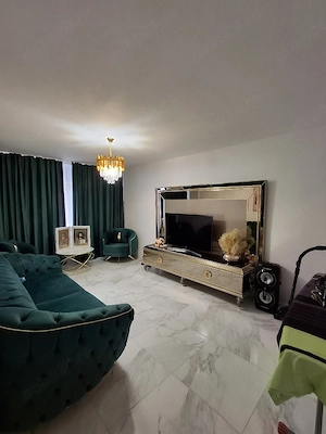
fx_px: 201
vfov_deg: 94.5
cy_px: 217
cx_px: 163
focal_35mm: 16
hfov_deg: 78.1
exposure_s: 1/50
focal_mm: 1.64
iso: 100
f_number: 2.2
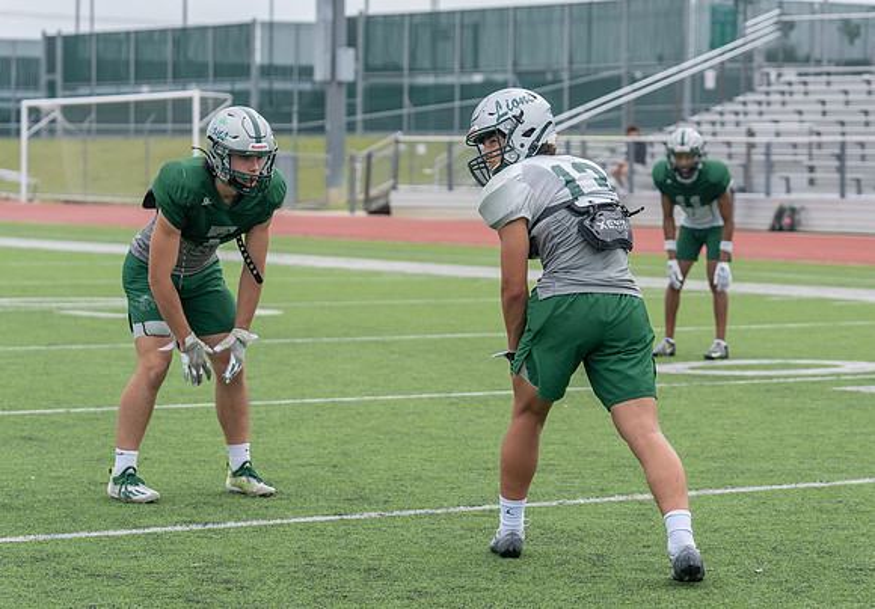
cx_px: 499
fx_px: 3044
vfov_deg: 11.4
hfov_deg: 16.3
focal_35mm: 124
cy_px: 283
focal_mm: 90
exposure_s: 1/1250
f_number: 4
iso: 250
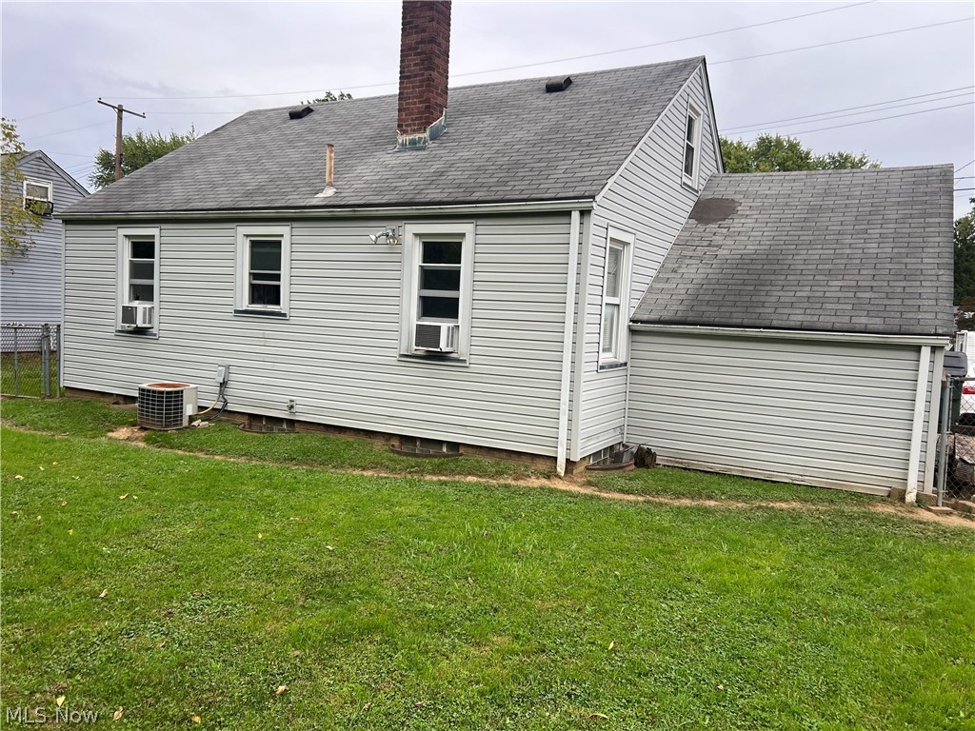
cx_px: 488
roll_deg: -2.3
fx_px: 732
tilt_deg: -2.7
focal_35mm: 26
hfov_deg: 67.3
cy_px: 366
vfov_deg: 53.1
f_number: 1.5
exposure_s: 1/253
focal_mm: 5.7
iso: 40
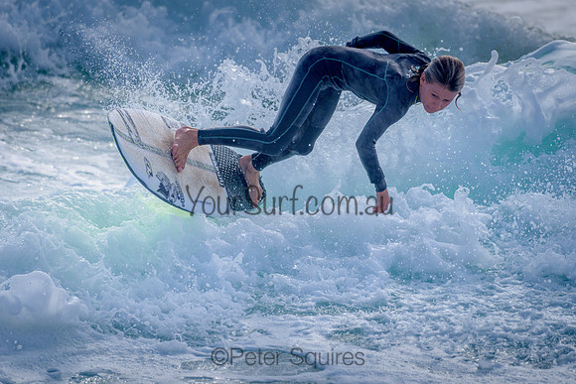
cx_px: 337
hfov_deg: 3.4
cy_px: 160
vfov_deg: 2.2
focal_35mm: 613
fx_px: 9810
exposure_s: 1/2000
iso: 140
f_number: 5.6
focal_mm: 500
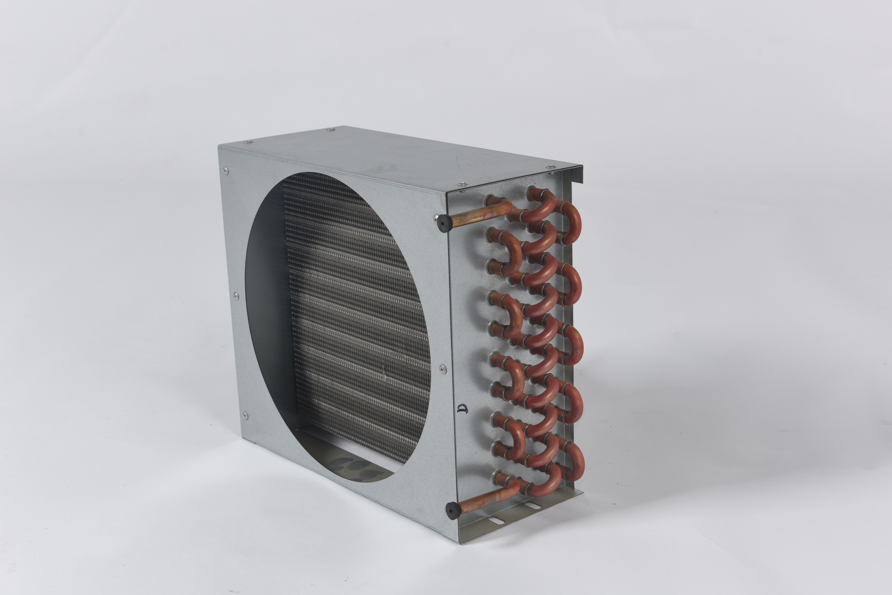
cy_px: 298
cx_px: 446
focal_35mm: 56
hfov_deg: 35.6
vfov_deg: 24.2
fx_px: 1388
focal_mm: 56
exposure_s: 1/80
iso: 160
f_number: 8
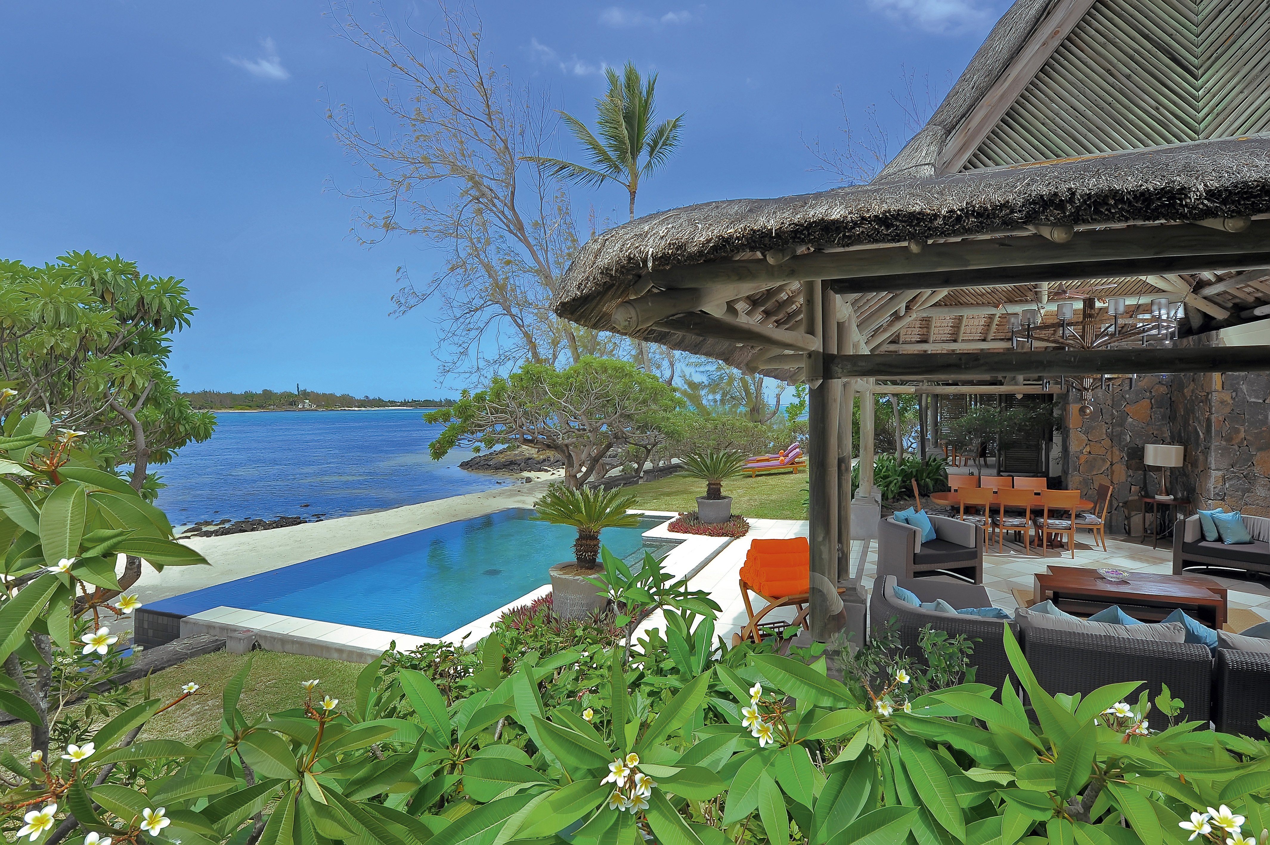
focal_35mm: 17
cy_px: 422
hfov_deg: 93.3
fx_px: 599
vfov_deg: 70.4
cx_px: 635
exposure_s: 1/100
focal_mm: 17
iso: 200
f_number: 13
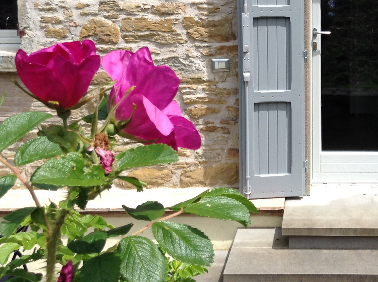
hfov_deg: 29.1
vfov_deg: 22.2
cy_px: 52
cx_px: 308
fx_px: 709
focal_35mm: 65
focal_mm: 3.3
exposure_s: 1/651
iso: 25
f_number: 2.4
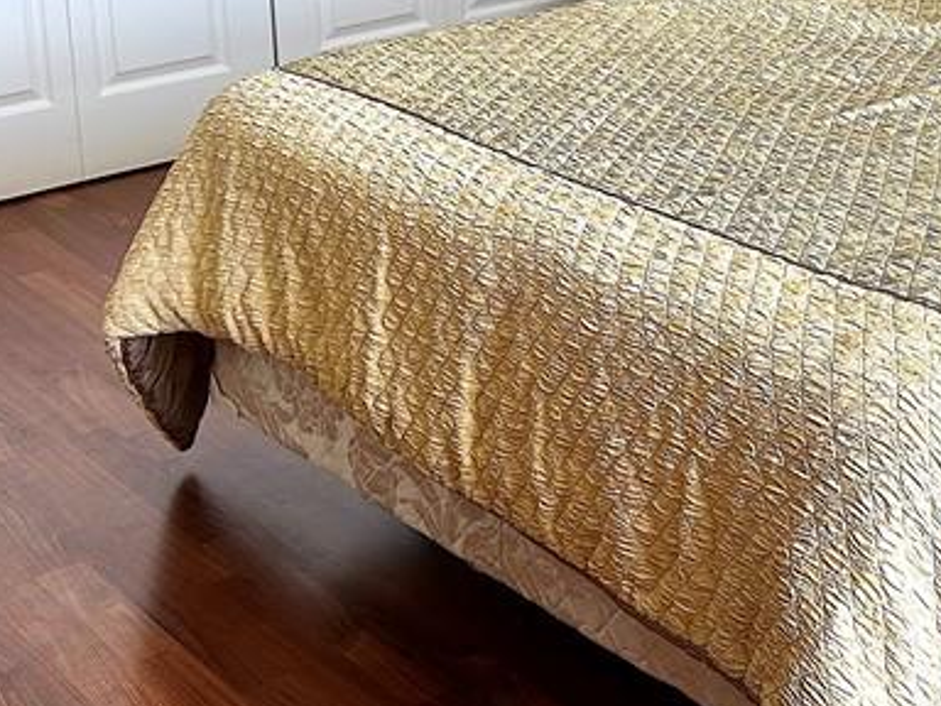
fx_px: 1740
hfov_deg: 28.2
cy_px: -101
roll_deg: -0.6
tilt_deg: -11.3
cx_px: 968
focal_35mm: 64
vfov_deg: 21.6
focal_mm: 6.86
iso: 64
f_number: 1.78
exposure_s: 1/121
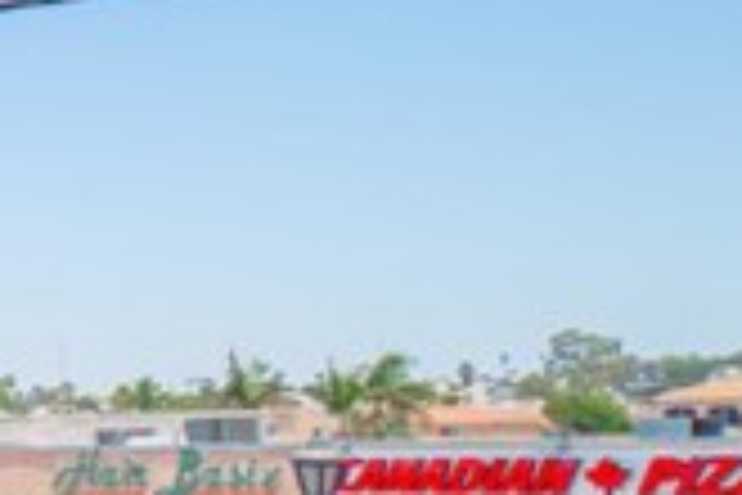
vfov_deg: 14.4
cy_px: 508
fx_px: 1917
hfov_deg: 13.6
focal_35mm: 93
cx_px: -1160
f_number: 7.1
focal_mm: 10
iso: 100
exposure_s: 1/250
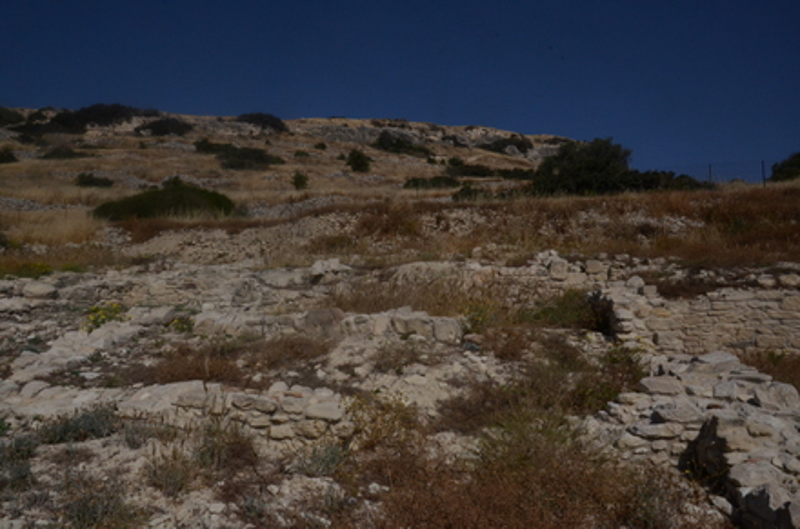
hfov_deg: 73.9
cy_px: 264
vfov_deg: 52.9
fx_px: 532
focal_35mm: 24
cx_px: 400
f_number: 20
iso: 1000
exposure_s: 1/1600
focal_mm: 16
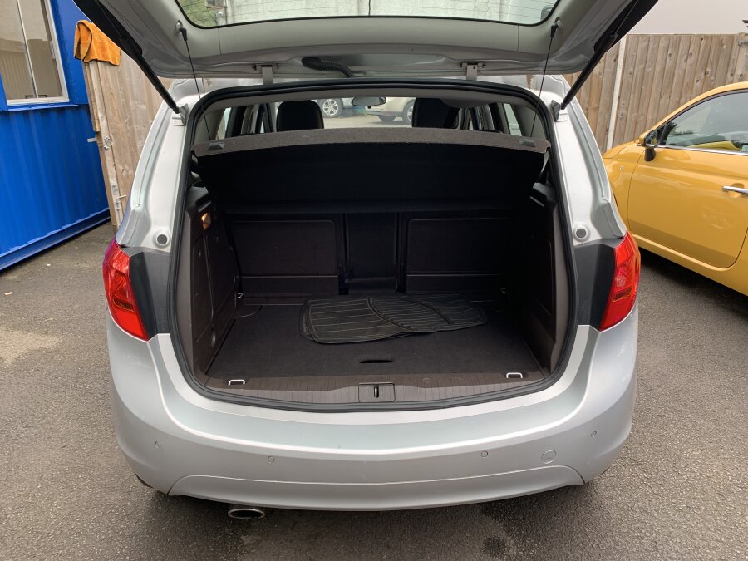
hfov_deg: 67.3
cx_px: 374
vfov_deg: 53.1
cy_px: 280
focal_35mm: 26
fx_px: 562
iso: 40
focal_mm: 4.25
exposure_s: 1/121
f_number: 1.8
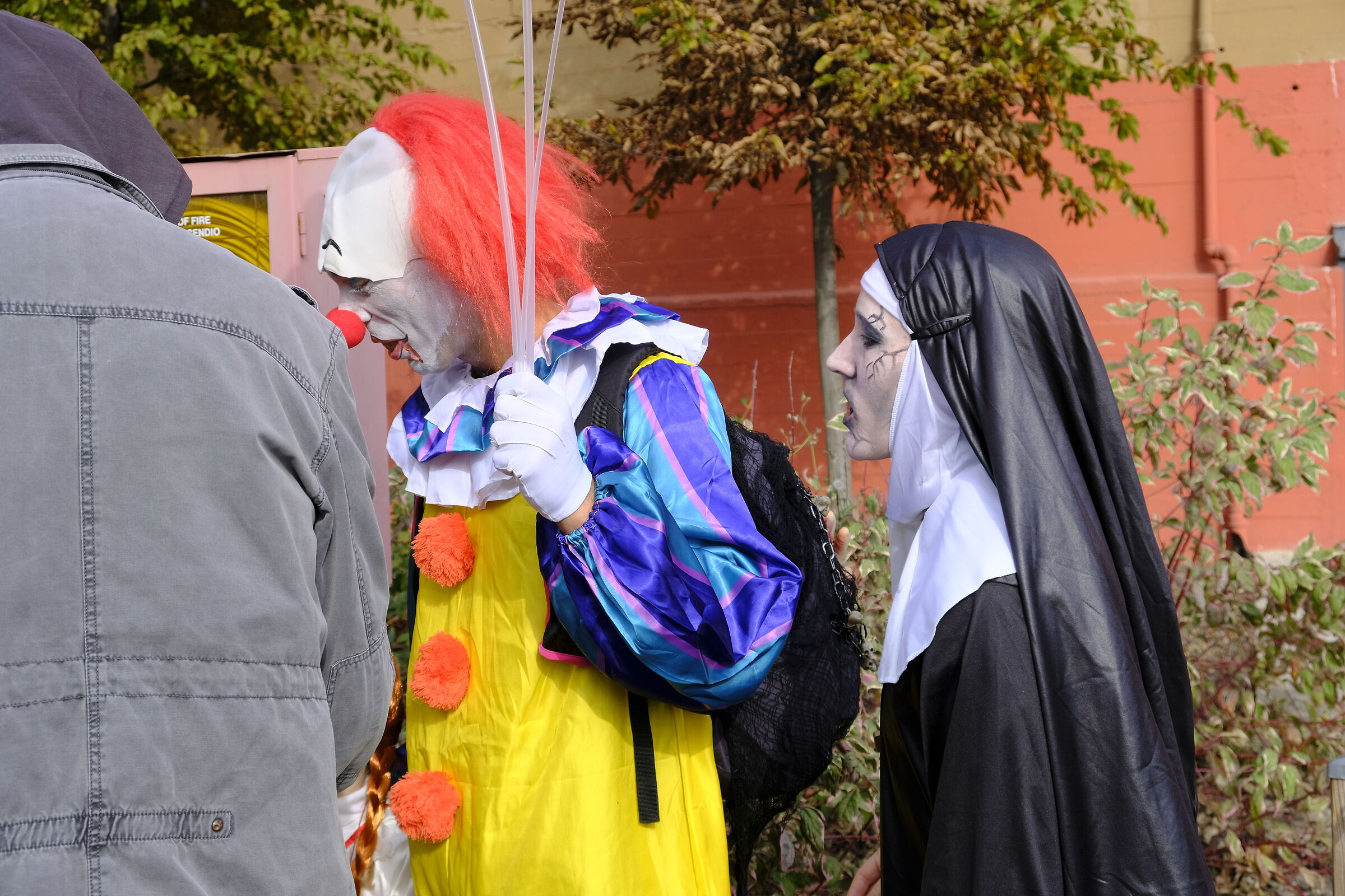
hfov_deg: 41.9
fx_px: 1756
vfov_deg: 28.6
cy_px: 448
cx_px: 672
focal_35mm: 47
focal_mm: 31.5
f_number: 5.6
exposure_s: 1/500
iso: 320
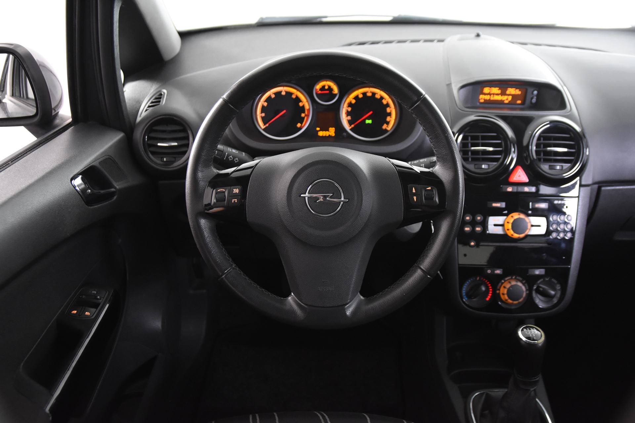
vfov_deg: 40.0
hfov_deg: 57.2
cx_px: 318
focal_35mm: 33
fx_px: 582
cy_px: 212
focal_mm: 22
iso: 2000
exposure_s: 1/30
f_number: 3
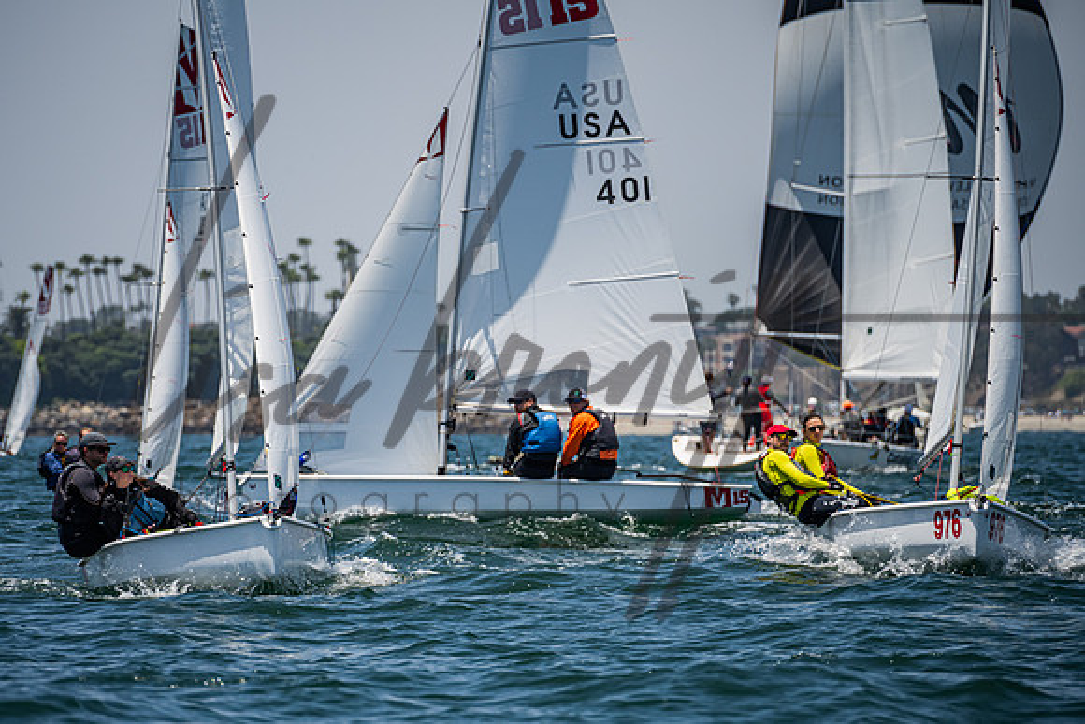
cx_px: 496
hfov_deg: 5.1
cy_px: 390
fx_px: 12198
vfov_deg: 3.4
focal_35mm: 405
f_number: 8
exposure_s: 1/1250
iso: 400
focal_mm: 370
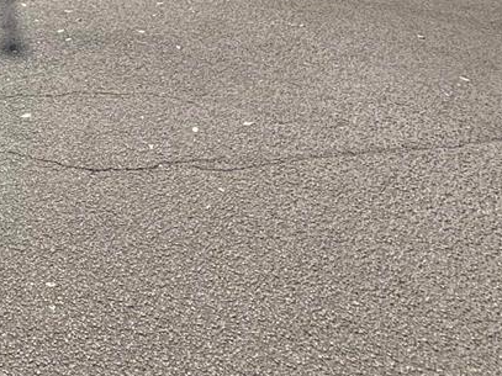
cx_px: -15
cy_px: -296
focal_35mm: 55
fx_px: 797
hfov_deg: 31.9
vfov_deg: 19.8
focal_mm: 2.22
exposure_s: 1/2165
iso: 50
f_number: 2.2
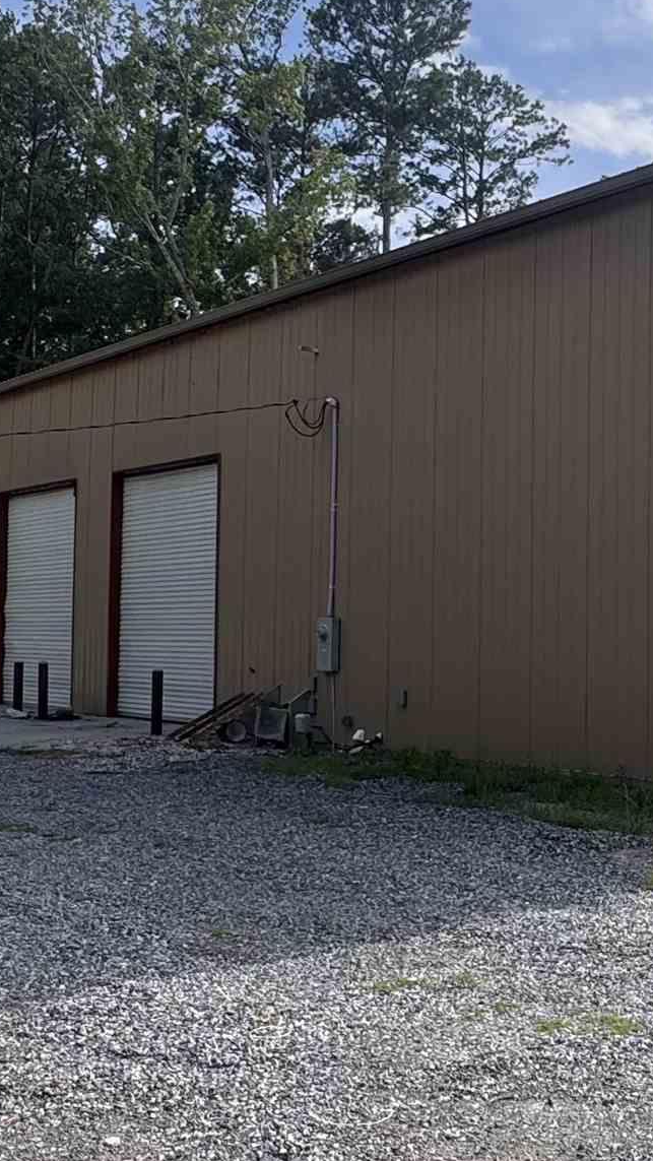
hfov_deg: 27.7
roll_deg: -0.1
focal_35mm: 41
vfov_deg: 49.4
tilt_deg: +2.3
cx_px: 618
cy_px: 572
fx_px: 1262
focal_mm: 2.22
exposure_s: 1/741
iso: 50
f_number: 2.2
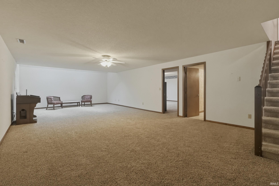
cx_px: 140
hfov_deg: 95.0
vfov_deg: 72.1
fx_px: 128
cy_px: 93
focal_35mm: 16
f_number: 4
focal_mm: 11
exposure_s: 1/200
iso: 800
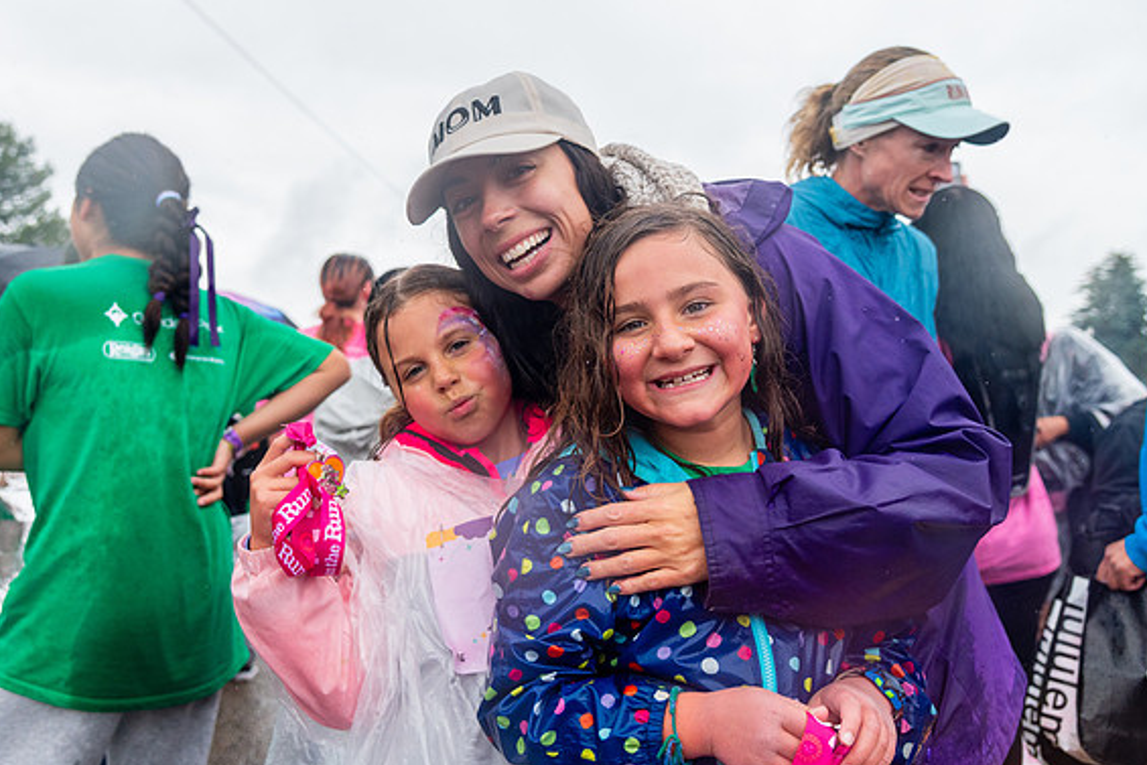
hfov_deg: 51.6
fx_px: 1179
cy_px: 324
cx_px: 479
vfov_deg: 35.9
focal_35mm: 37
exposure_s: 1/2500
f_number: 4
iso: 1600
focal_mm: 31
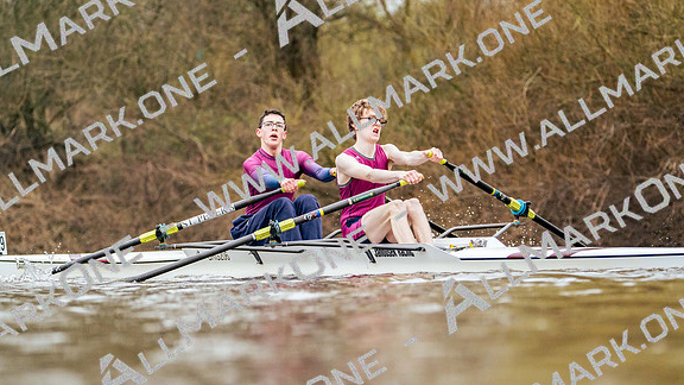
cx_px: 341
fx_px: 5223
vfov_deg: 4.2
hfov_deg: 7.5
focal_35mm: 288
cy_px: 222
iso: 4000
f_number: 6.3
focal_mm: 273
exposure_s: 1/1600
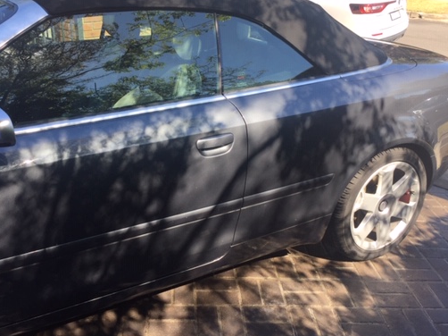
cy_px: 156
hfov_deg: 50.1
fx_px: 479
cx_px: 209
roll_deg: -0.4
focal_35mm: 37
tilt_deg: -22.7
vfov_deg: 38.6
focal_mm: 4.15
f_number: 2.2
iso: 32
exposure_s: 1/449
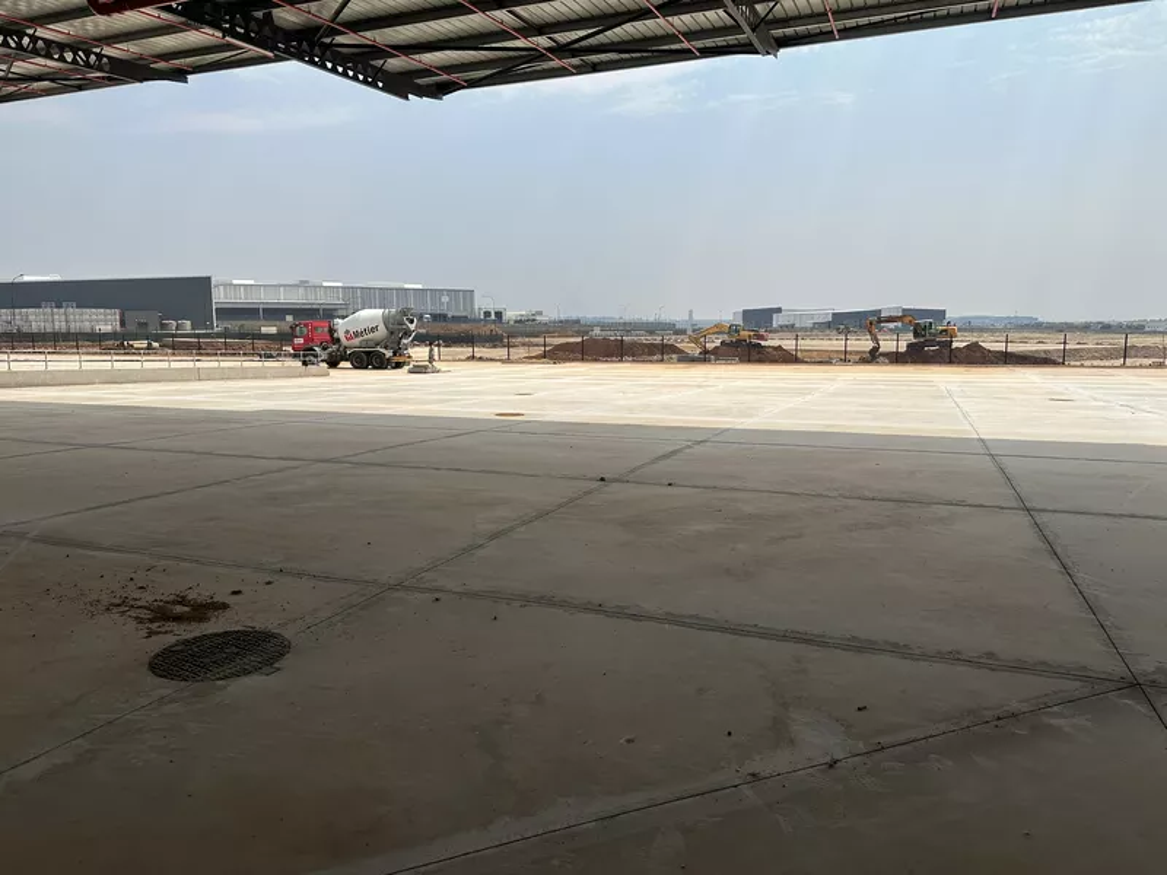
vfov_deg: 56.8
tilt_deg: -5.6
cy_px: 438
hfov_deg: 71.6
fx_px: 809
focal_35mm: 24
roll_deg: -0.1
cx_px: 584
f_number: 1.78
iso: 80
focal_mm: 6.86
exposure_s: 1/7042
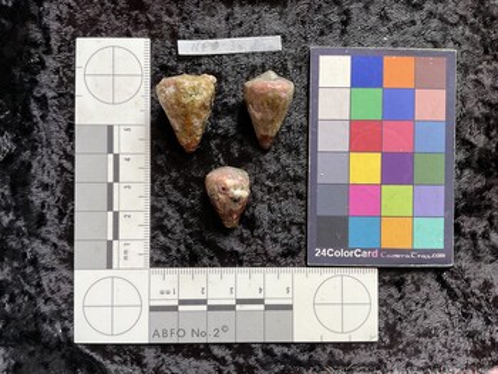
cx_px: 249
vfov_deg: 48.3
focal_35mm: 29
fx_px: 417
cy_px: 187
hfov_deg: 61.6
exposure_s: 1/60
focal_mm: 3
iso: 50
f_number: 1.8
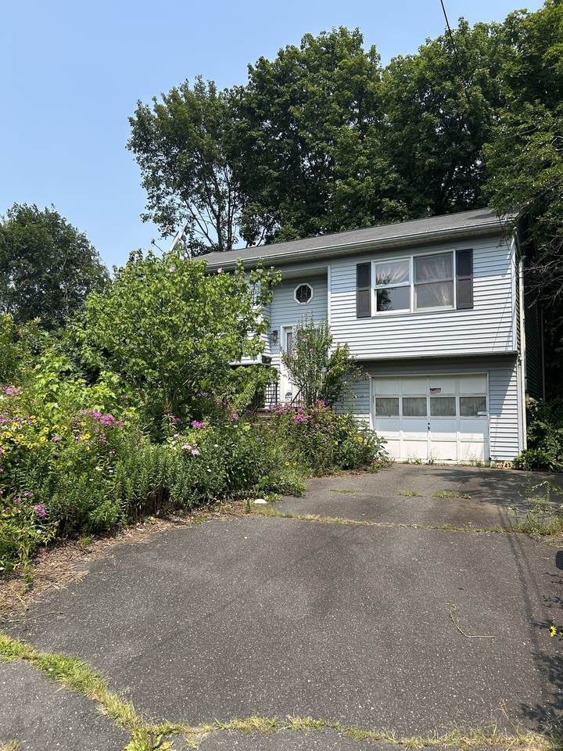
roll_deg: -0.7
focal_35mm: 26
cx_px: 282
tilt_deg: +4.4
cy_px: 376
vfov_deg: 67.3
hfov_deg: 53.1
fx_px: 564
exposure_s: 1/2695
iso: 50
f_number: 1.5
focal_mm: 5.7
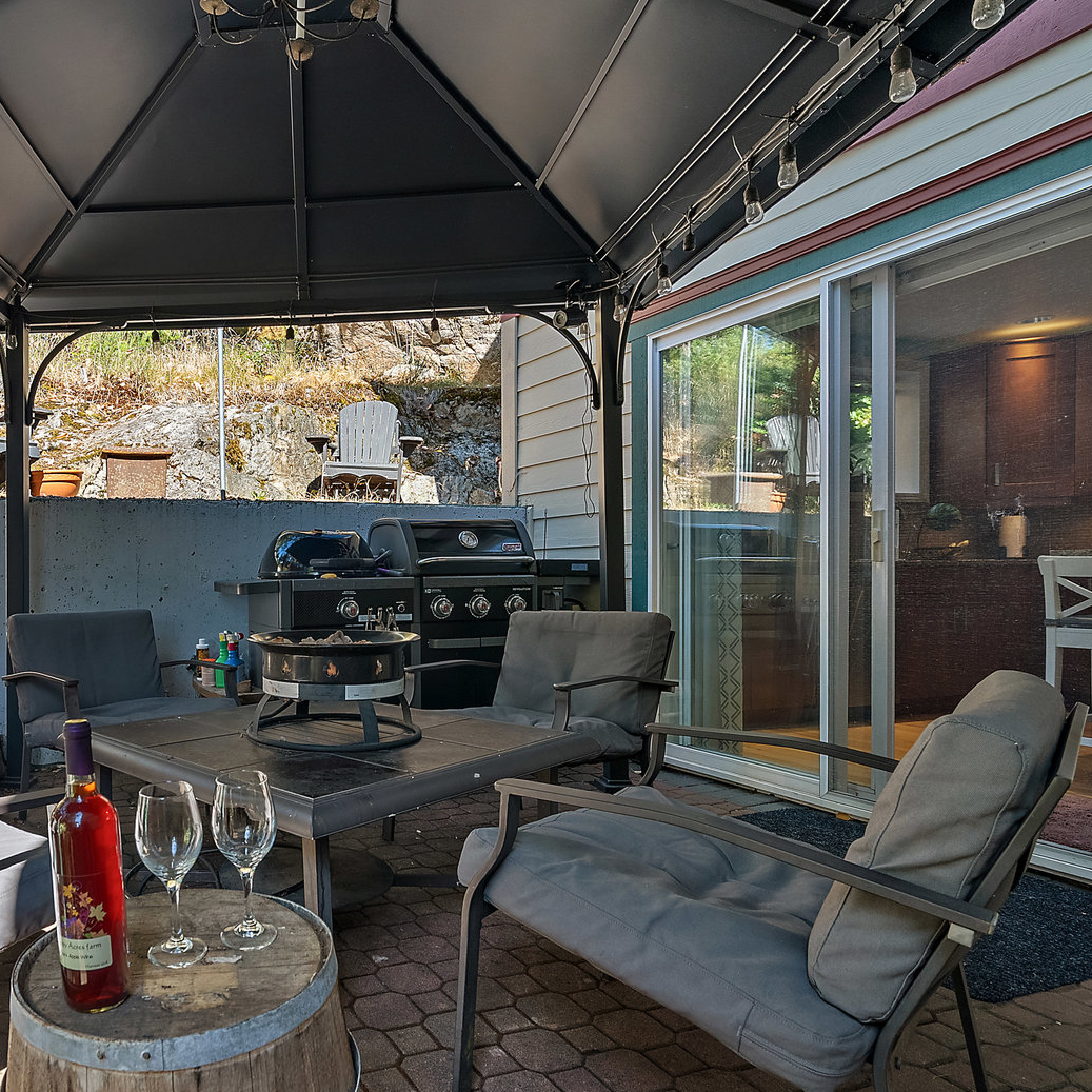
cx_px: 271
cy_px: 537
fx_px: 749
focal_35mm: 21
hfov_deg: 67.5
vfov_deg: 72.1
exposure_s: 1/8
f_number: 9
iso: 320
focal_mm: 16
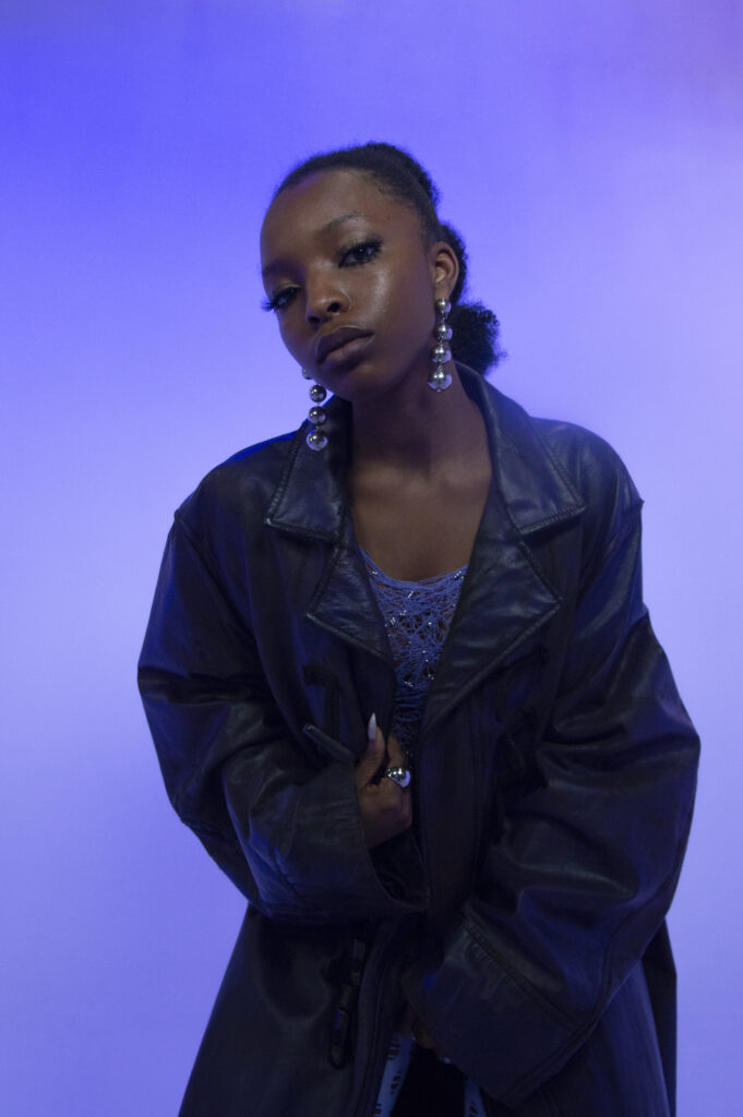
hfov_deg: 34.2
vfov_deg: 49.6
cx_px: 372
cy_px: 558
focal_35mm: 39
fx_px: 1209
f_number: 6.3
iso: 800
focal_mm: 26
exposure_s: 1/160
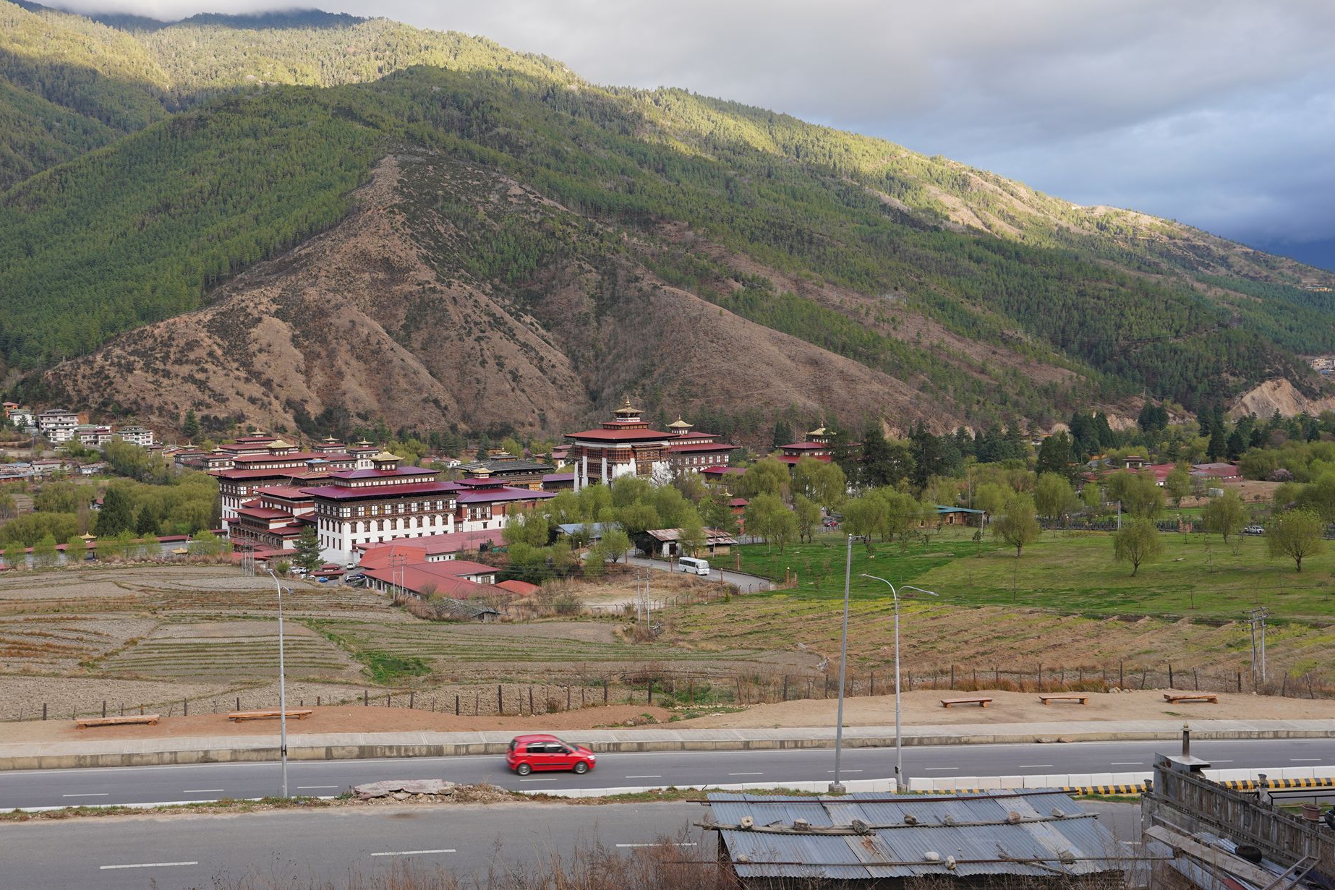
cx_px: 673
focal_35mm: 26
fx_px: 964
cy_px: 453
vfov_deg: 49.6
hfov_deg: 69.4
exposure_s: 1/100
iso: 100
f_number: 5
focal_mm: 24
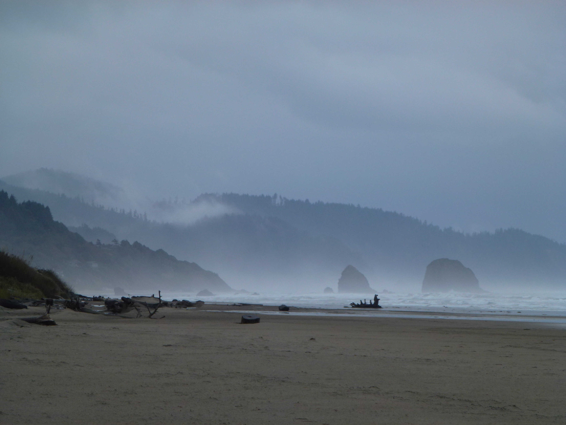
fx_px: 3499
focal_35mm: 214
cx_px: 283
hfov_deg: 9.2
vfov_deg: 6.9
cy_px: 212
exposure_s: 1/250
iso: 100
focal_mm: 38.3
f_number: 5.5
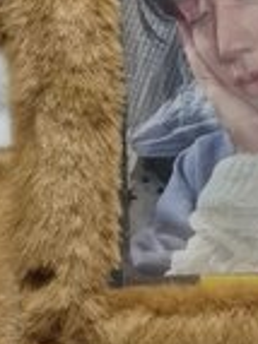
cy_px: -100
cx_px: 388
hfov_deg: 15.7
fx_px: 856
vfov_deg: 20.8
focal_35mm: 86
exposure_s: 1/60
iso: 1000
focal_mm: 5.4
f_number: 1.8
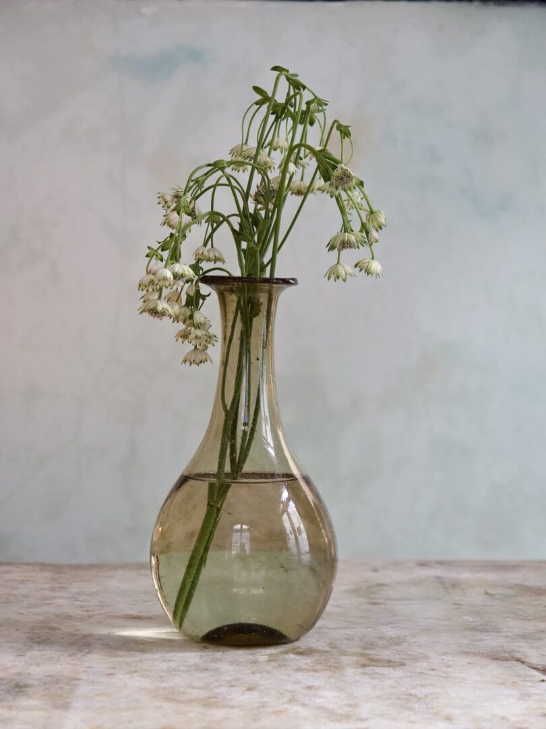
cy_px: 364
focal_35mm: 84
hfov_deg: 17.6
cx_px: 273
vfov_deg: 23.3
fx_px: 1767
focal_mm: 42
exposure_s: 1/50
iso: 3200
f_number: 3.9
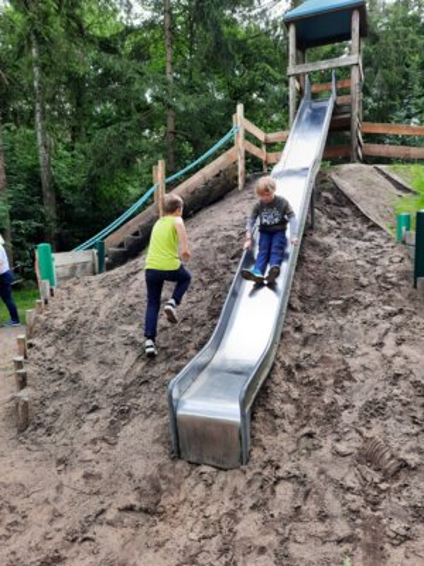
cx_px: 212
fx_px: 408
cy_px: 283
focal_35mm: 25
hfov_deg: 54.9
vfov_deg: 69.4
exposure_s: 1/156
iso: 32
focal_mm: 4.6
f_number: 2
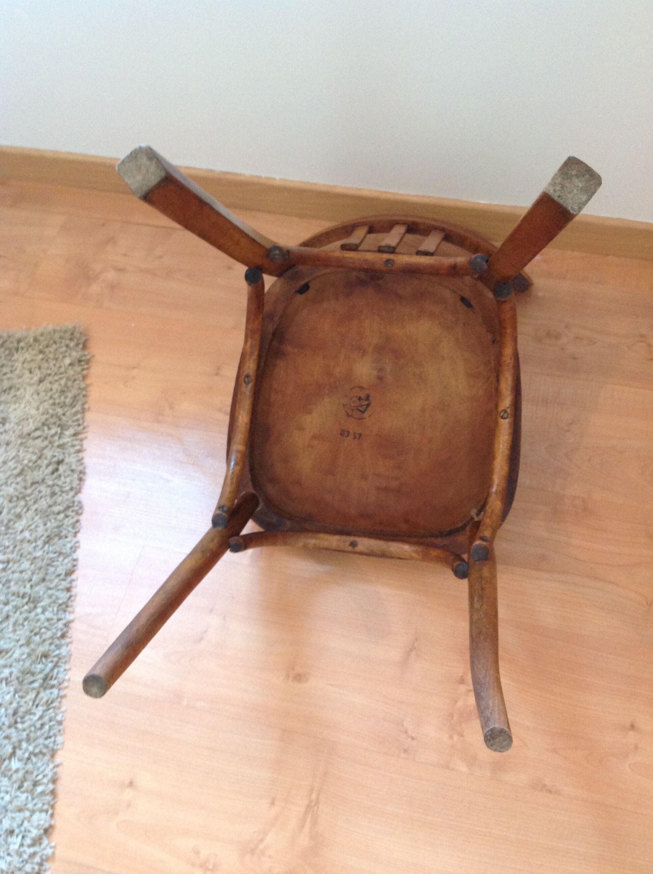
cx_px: 326
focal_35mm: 35
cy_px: 437
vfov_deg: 52.7
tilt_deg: -58.2
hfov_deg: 40.6
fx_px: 883
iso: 200
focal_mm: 4.28
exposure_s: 1/15
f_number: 2.4
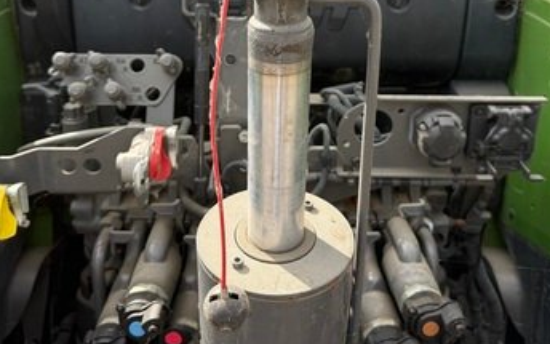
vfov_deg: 33.3
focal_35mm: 37
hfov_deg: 52.7
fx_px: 555
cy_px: 60
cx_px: 265
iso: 100
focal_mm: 6.76
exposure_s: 1/1618
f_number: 1.78
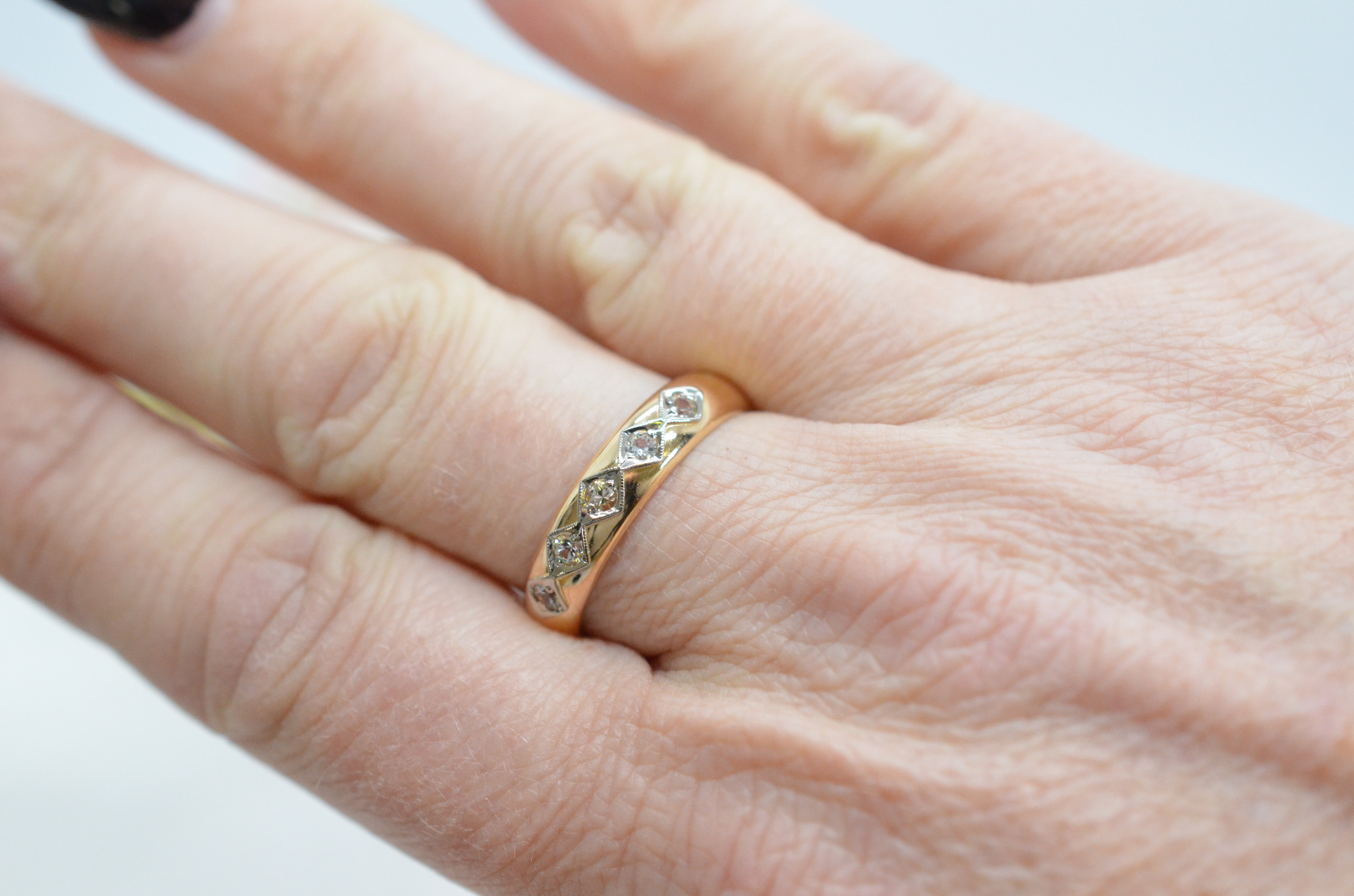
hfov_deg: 33.5
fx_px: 2252
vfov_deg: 22.5
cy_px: 448
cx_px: 677
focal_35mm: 60
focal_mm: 40
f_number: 5
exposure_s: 1/1000
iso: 3200
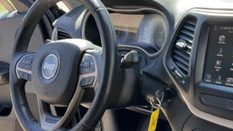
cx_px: 147
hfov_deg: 44.2
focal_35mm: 46
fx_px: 284
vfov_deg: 26.0
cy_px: 73
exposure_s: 1/122
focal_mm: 3
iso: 20
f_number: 1.8
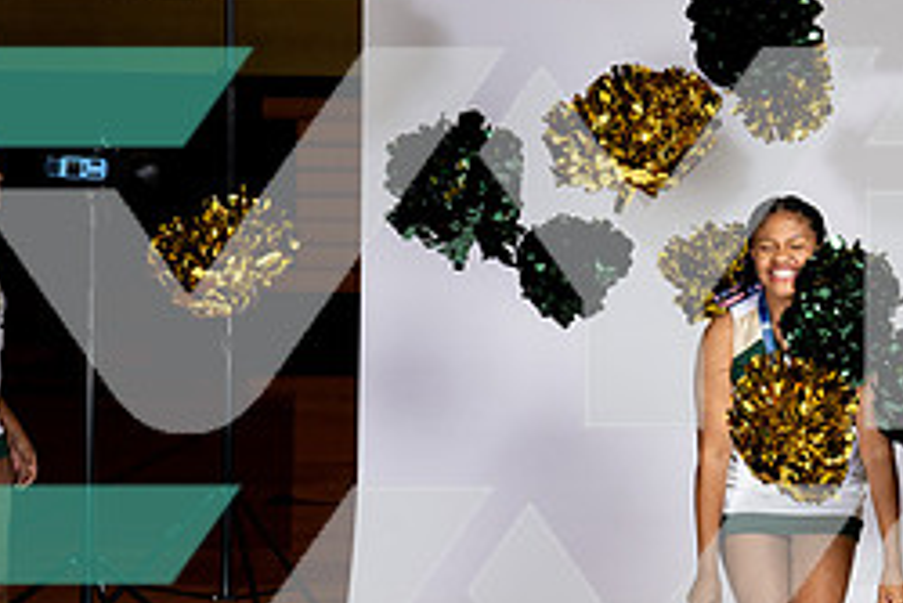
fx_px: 2535
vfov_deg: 13.6
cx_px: 785
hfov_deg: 19.9
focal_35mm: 101
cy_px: 246
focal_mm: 41
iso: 400
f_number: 8
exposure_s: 1/250
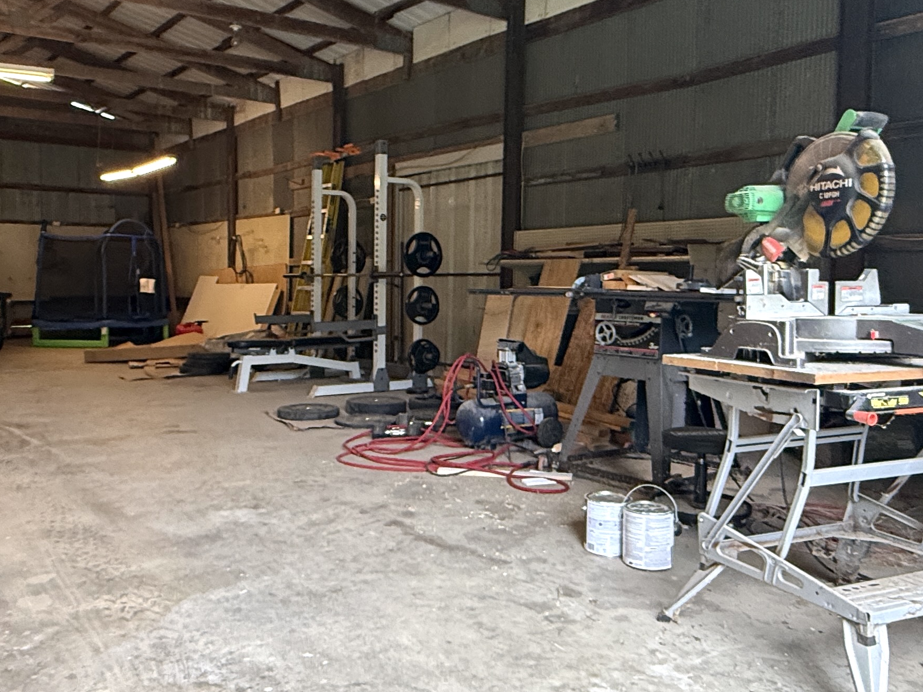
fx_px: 853
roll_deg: -1.2
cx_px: 390
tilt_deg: -4.2
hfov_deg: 56.6
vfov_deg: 44.1
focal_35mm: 32
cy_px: 314
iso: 250
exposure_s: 1/120
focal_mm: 2.22
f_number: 2.2
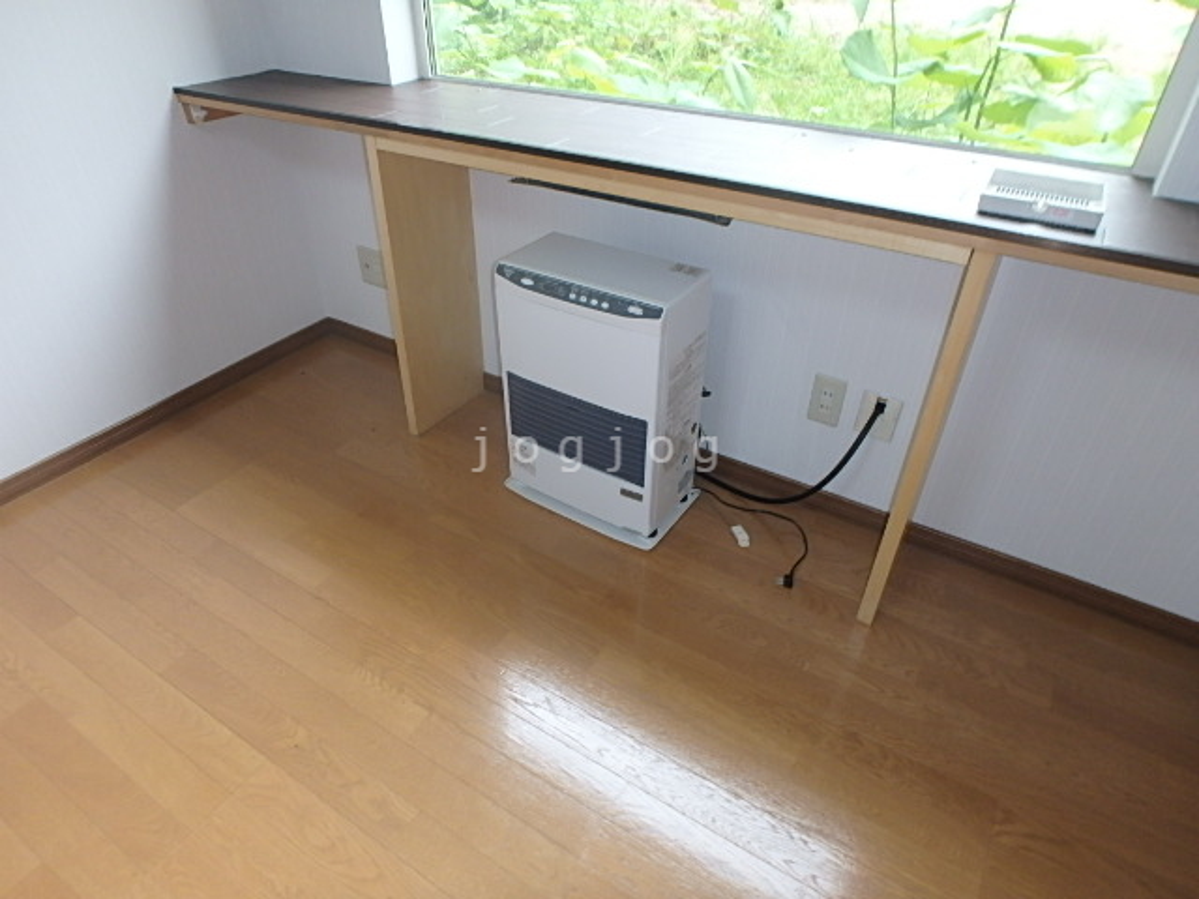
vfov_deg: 63.4
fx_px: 727
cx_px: 600
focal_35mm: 21
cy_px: 450
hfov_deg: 79.0
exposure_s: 1/30
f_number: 3.5
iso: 200
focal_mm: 3.7
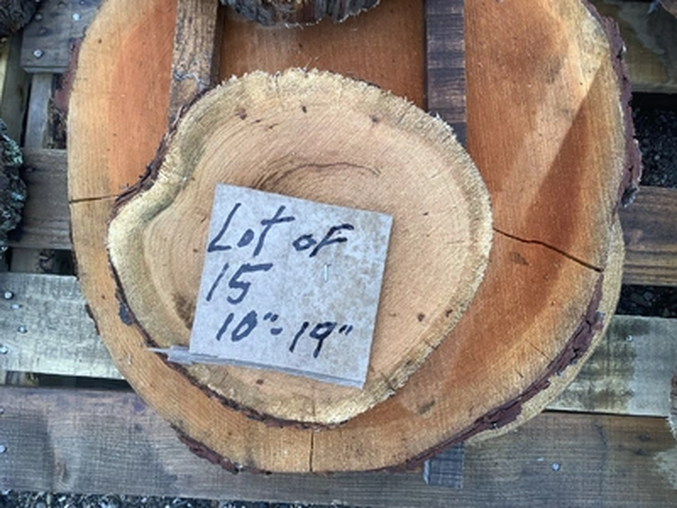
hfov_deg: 58.4
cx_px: 338
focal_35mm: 31
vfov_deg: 45.4
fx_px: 606
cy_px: 254
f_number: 2.4
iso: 40
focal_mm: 3.3
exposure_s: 1/120
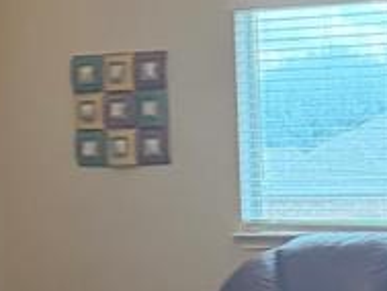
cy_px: 246
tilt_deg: -6.0
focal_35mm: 130
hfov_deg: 15.1
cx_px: 299
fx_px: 1454
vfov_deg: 11.4
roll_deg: +1.5
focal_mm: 6.76
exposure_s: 1/40
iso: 640
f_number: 1.78
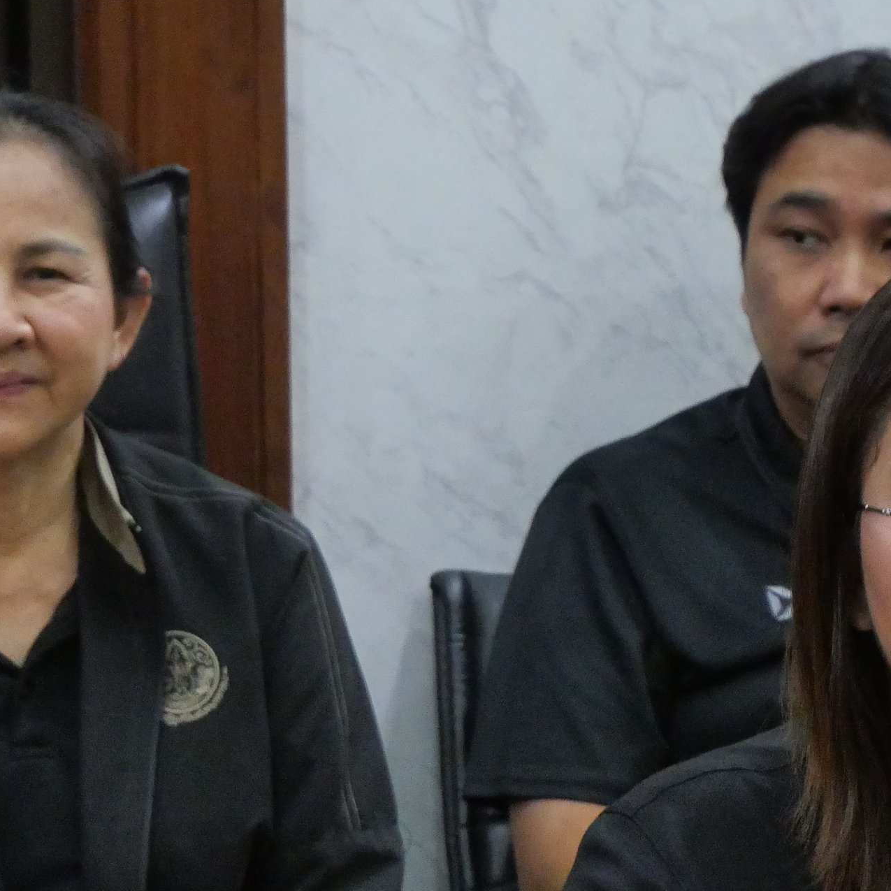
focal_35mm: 307
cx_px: 869
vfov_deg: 5.7
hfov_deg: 5.7
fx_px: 8940
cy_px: 667
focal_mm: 60
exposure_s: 1/50
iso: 3200
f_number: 5.6
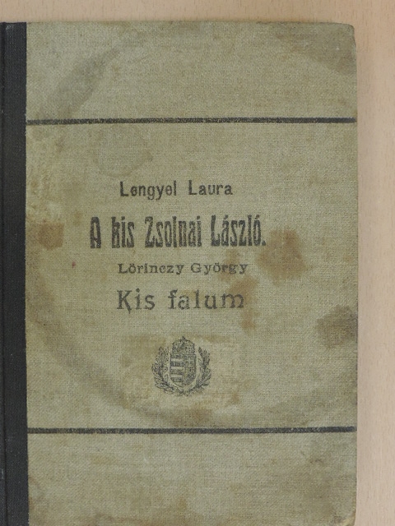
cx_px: 198
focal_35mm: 55
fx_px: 837
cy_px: 263
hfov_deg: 26.6
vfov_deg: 34.9
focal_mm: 9.8
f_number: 6.5
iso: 800
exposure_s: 1/13
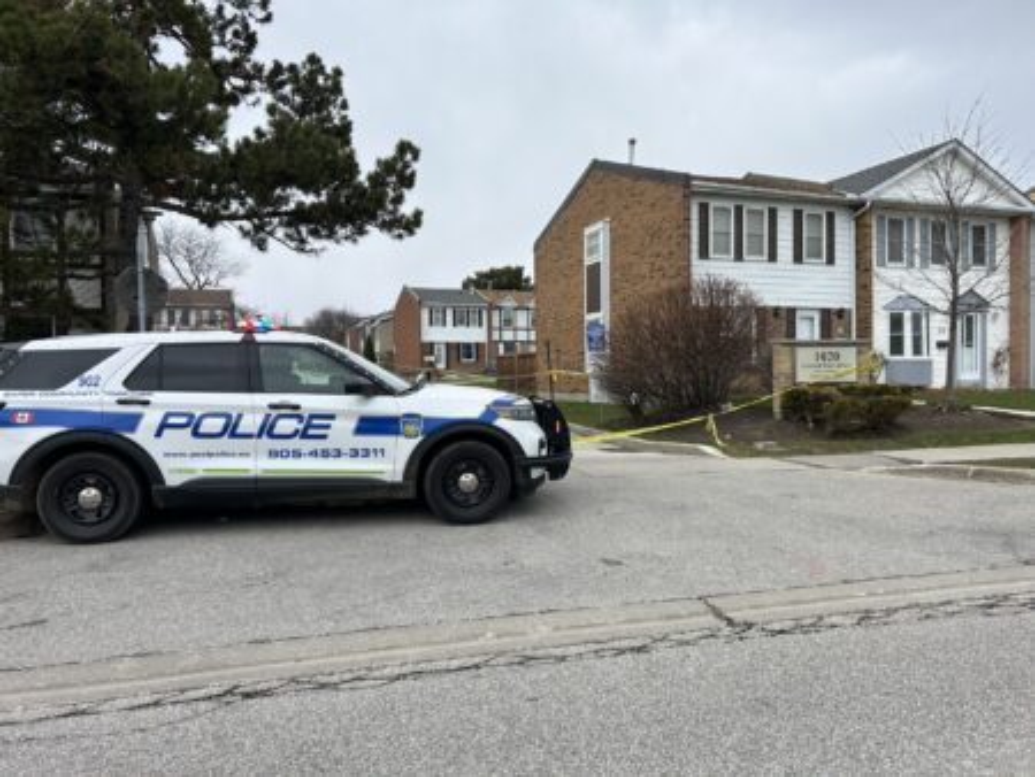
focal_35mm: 26
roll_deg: +0.6
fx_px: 778
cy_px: 388
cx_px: 518
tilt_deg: +0.1
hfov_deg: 67.3
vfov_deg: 53.1
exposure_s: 1/1553
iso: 50
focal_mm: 5.7
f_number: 1.5
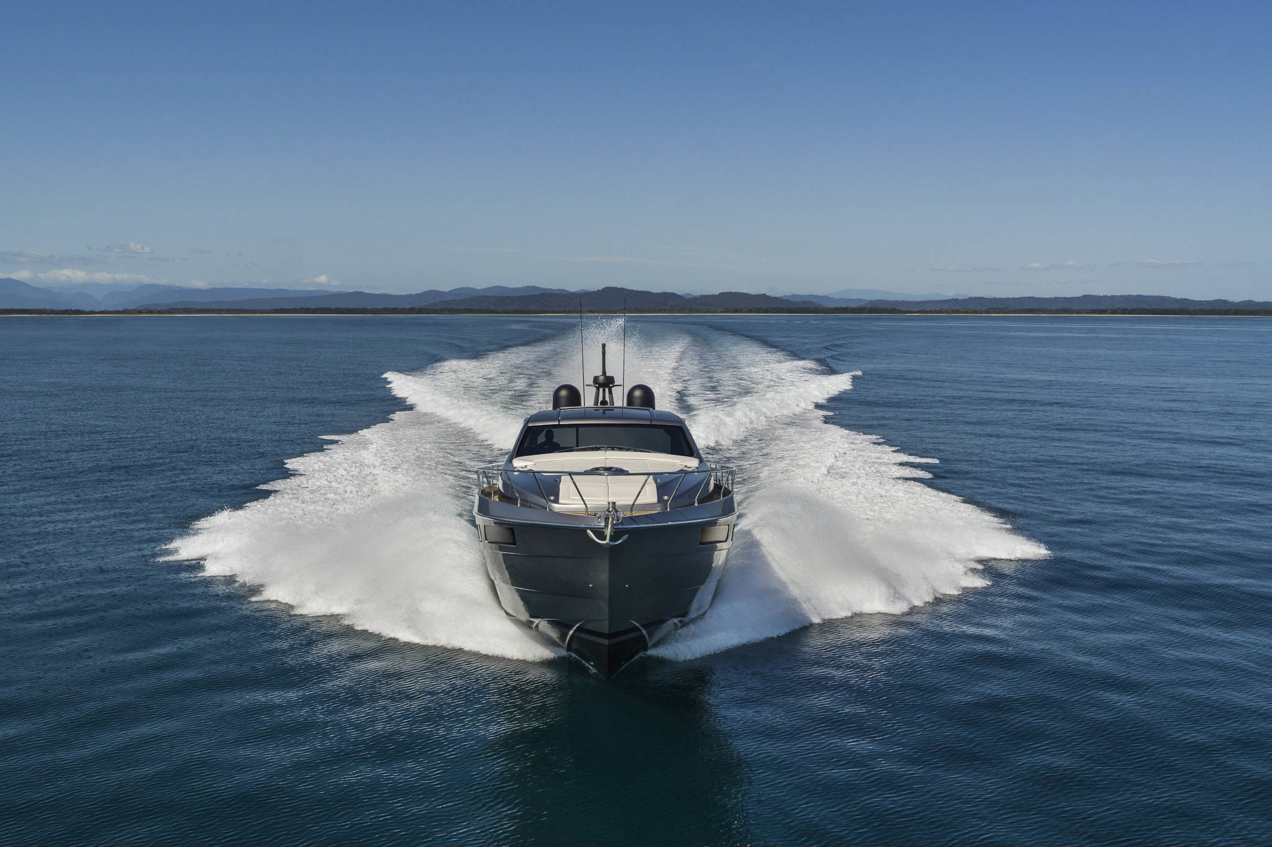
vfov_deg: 36.8
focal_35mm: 36
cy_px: 424
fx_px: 1272
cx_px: 636
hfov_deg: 53.1
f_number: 8
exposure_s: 1/1600
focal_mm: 24
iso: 400
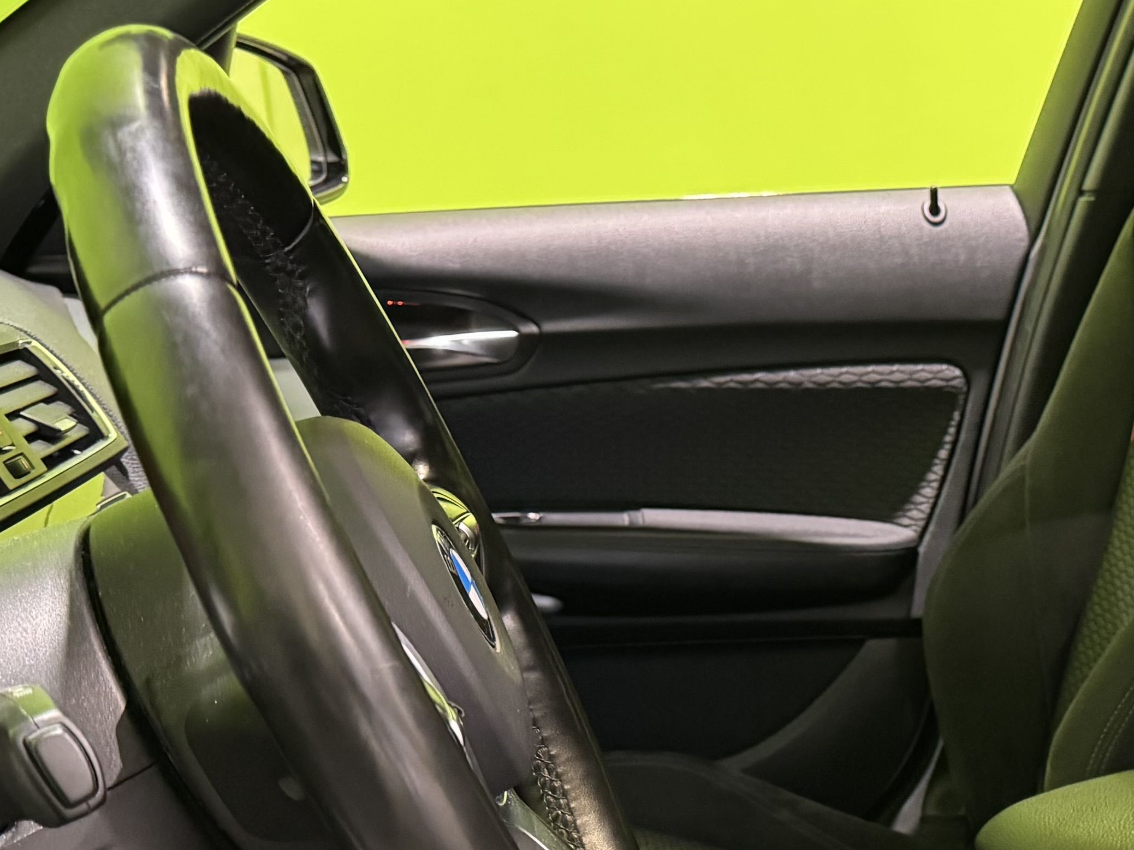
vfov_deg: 21.2
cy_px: 926
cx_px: 1059
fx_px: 2162
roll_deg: -0.1
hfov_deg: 28.1
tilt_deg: -21.1
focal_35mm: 66
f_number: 1.78
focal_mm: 6.76
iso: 800
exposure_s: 1/25
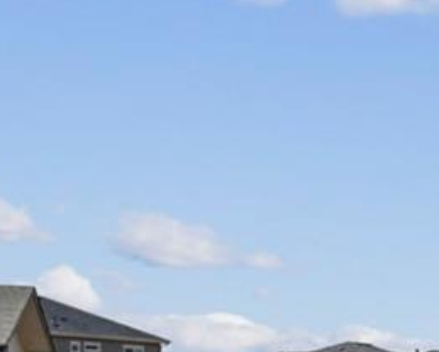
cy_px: 376
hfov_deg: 13.2
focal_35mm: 81
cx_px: 1176
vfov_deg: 18.4
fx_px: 1054
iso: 100
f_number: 22
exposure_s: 1/80
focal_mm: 14
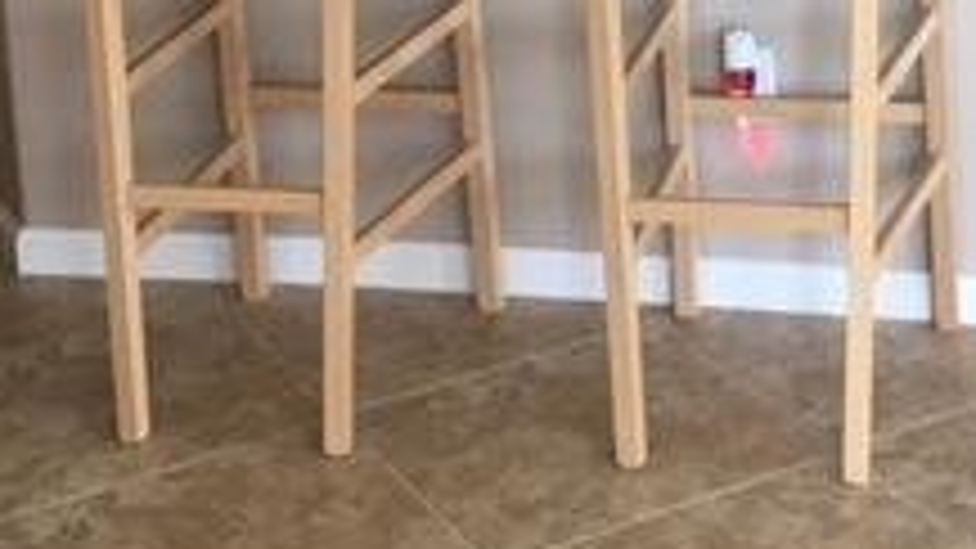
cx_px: 751
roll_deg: +3.2
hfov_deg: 22.7
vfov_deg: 12.3
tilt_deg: -8.8
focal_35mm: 93
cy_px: -324
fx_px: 2407
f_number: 2.2
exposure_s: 1/15
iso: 32
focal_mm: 4.15
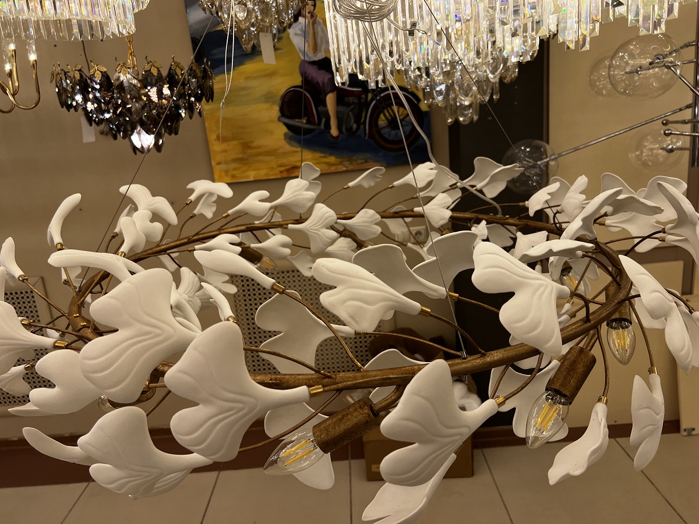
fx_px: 525
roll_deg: +5.0
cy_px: 262
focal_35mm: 26
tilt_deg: -13.0
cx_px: 350
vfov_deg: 53.1
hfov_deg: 67.3
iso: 50
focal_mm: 5.7
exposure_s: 1/526
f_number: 1.5
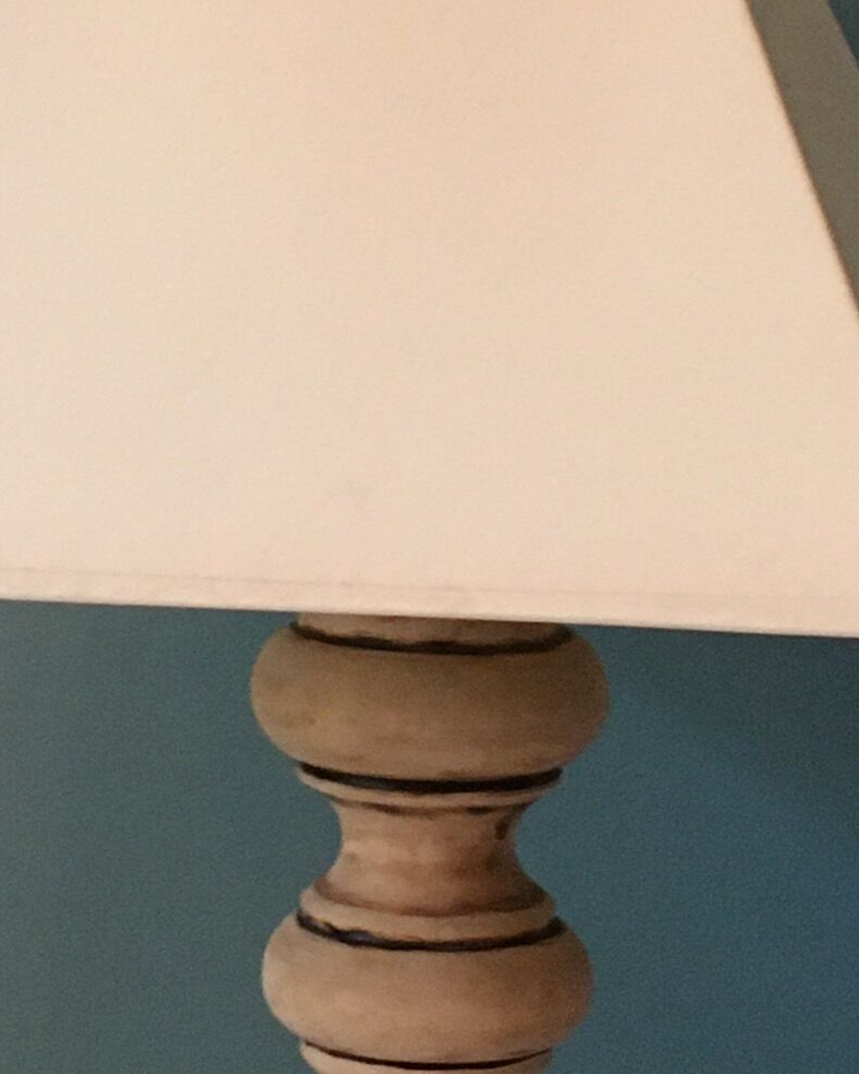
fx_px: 3687
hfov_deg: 13.2
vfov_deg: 16.4
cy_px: 122
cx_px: 130
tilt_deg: -1.1
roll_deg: -1.0
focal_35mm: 116
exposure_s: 1/20
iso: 200
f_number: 2.2
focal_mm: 4.15
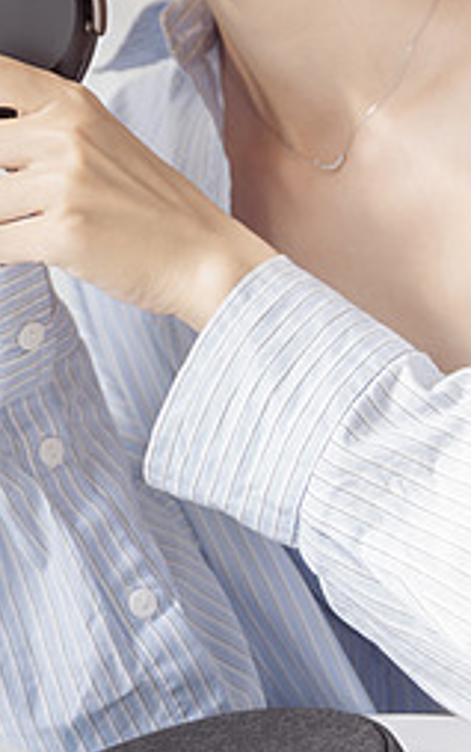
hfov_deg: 10.7
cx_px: 326
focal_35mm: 122
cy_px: 15
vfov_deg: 16.8
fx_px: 2503
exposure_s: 1/100
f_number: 2.8
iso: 100
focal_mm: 39
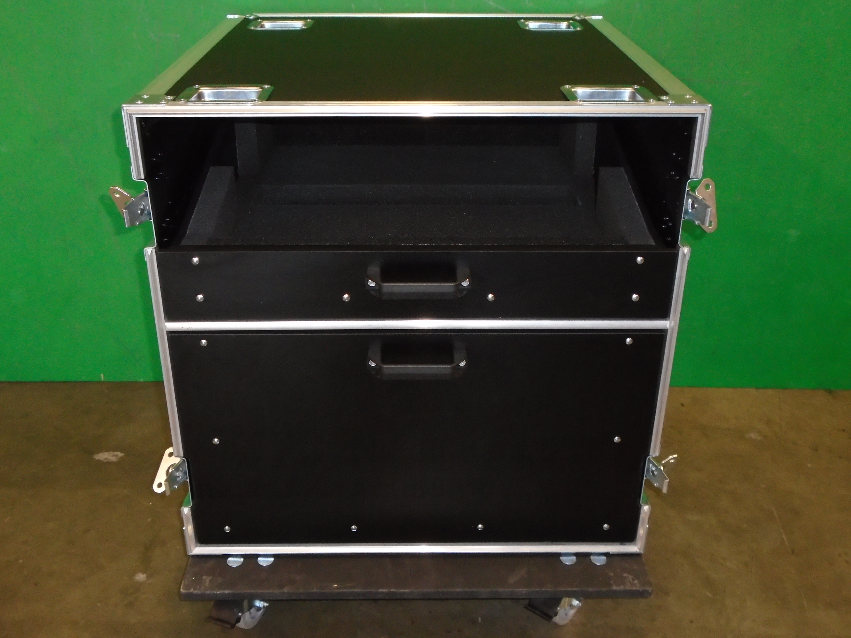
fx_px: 885
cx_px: 426
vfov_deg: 39.7
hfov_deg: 51.4
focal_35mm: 36
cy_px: 319
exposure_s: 1/40
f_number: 3.8
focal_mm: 6.4
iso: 400
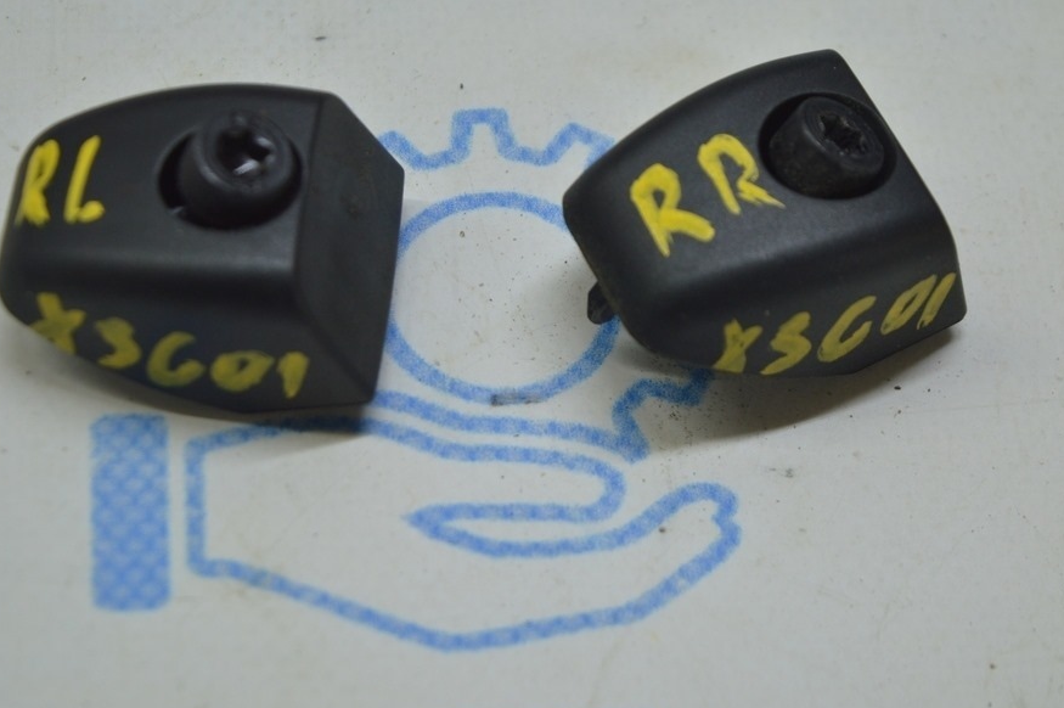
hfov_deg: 21.1
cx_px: 514
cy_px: 316
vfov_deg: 14.1
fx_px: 2852
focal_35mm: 97
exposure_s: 1/40
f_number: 5.6
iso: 400
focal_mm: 55
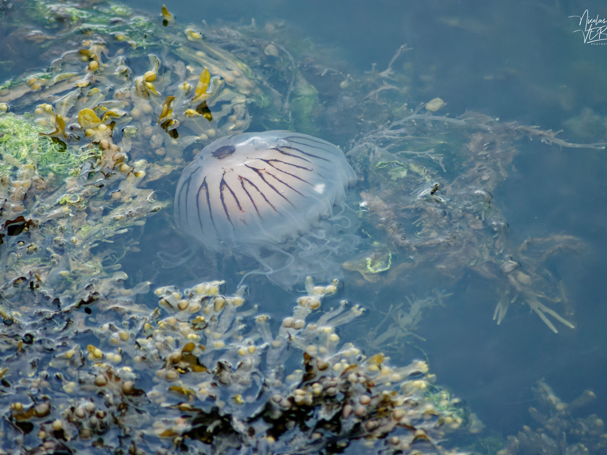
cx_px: 298
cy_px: 227
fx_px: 8556
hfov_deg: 4.1
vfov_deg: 3.0
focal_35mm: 488
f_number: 5.6
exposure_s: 1/1000
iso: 4000
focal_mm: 300
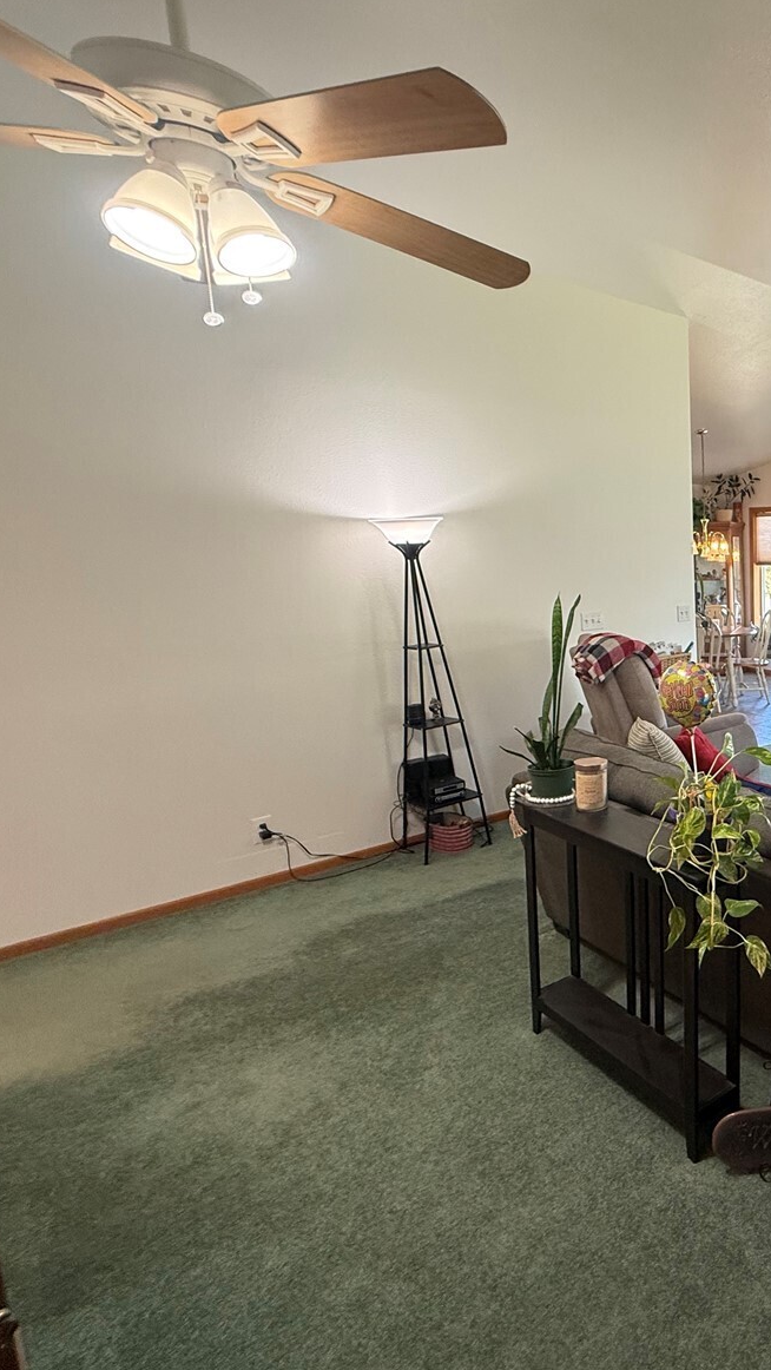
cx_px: 816
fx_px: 763
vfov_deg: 83.8
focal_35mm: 21
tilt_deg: -8.7
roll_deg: -0.3
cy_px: 673
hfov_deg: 43.6
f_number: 2.2
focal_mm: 2.22
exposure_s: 1/120
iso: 200
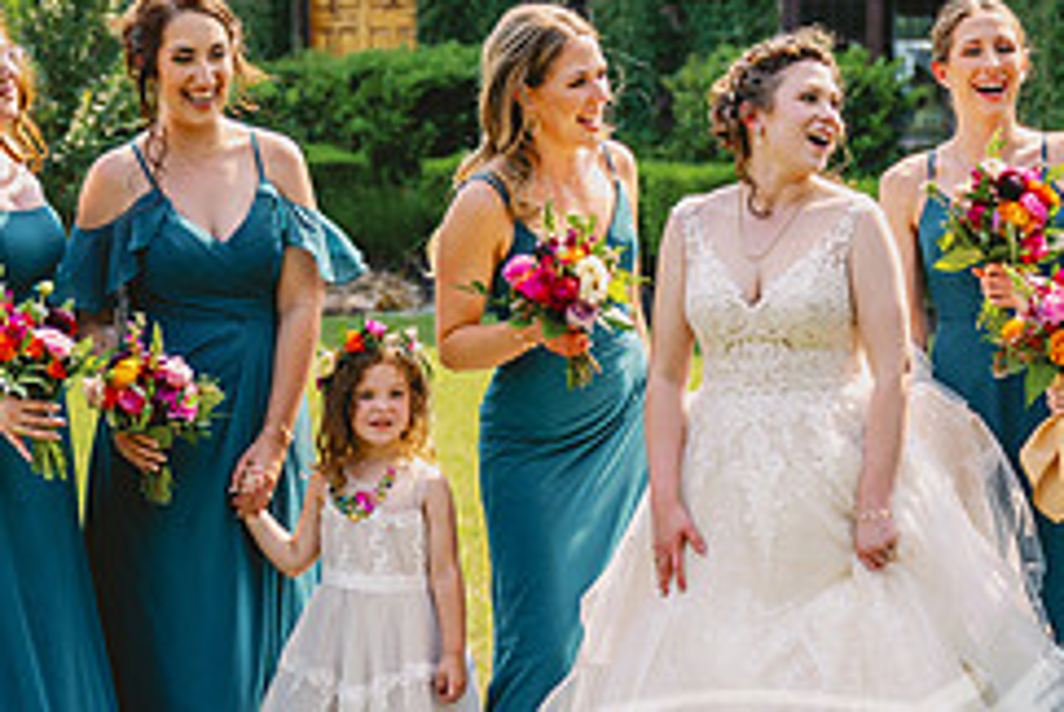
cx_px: 901
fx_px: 3758
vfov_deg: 10.8
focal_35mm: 127
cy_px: 367
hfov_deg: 16.0
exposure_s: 1/640
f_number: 2.8
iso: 50
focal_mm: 53
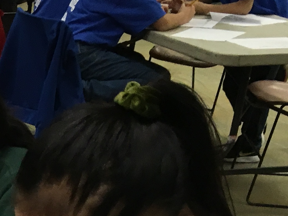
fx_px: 932
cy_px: 327
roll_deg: -3.7
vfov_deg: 12.5
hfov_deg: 15.4
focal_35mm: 112
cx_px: -209
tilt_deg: -24.4
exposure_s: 1/30
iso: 80
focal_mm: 4.15
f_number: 2.2
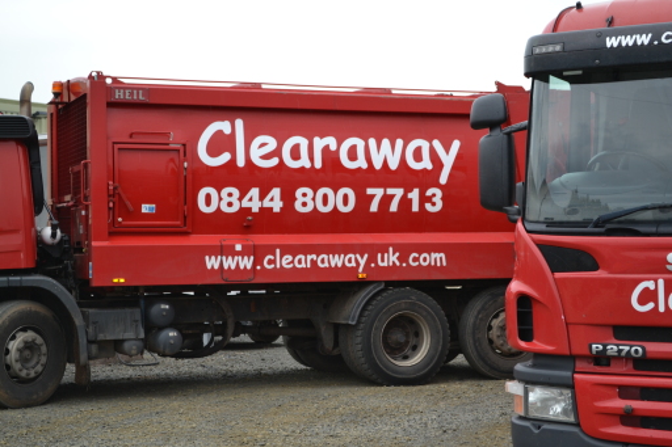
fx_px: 1288
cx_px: 336
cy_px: 224
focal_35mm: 69
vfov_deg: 19.7
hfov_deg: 29.3
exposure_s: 1/125
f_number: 5.3
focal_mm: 46
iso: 100
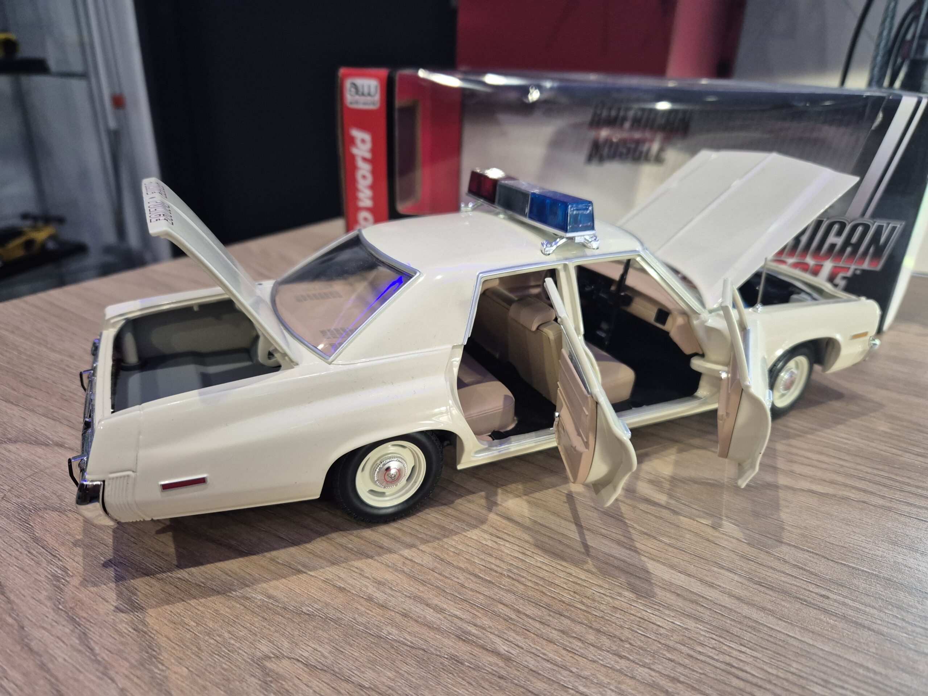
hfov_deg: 73.9
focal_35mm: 23
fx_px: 617
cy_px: 348
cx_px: 464
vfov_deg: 58.9
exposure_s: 1/100
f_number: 1.8
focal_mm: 5.4
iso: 640
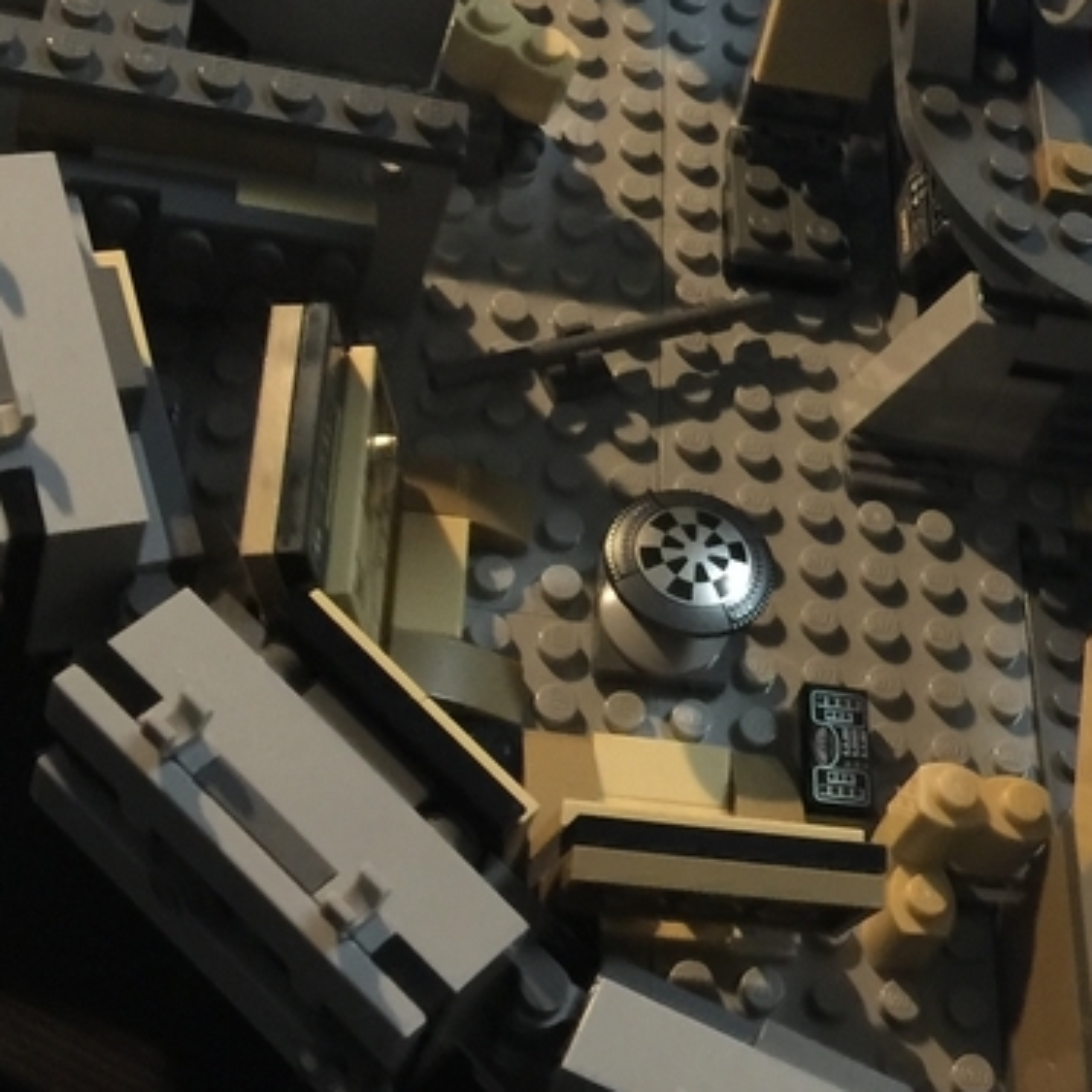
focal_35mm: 70
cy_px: 277
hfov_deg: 24.0
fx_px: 2498
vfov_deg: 24.4
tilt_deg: -46.0
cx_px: 967
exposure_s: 1/4
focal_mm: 4.15
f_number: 2.2
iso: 80
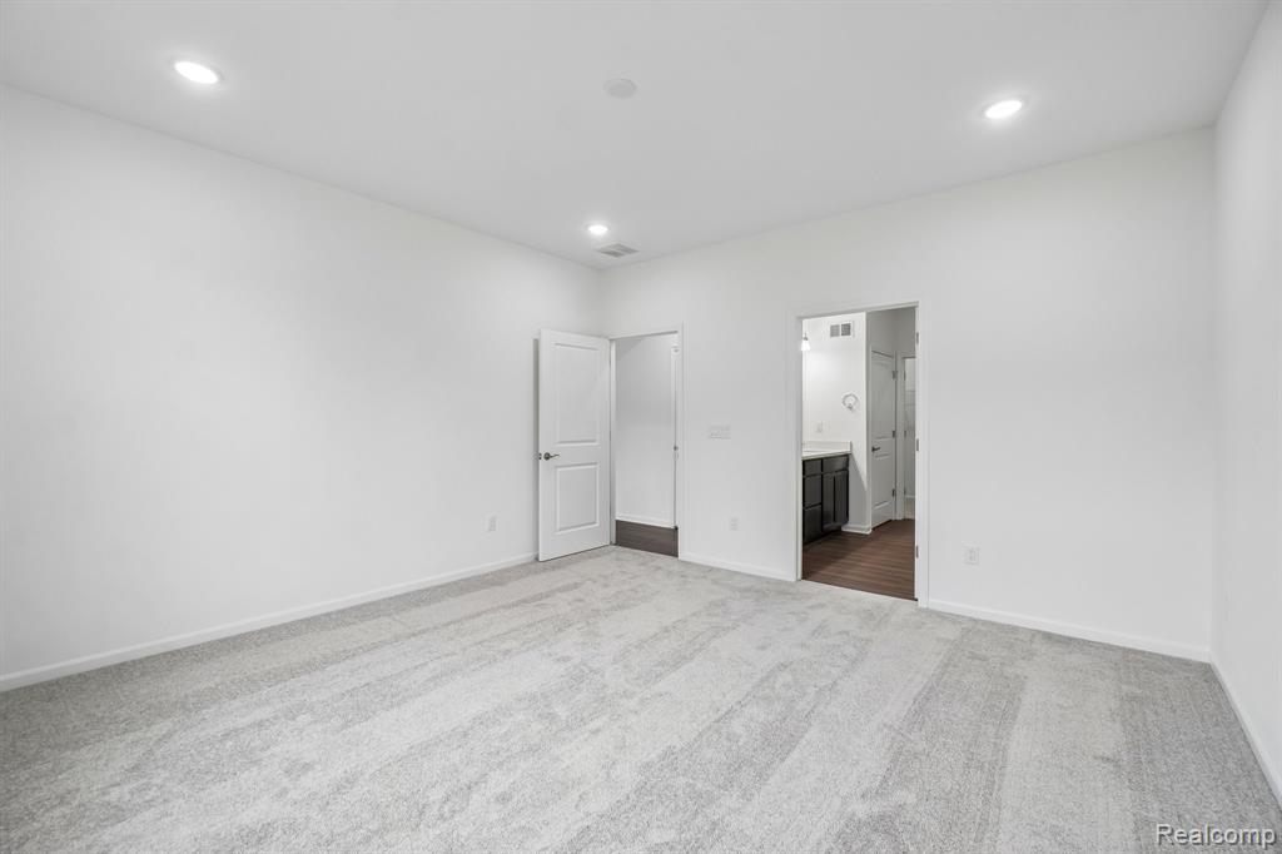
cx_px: 641
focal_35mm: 15
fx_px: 534
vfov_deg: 77.3
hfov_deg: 100.4
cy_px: 427
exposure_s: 1/30
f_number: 8
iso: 320
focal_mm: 10
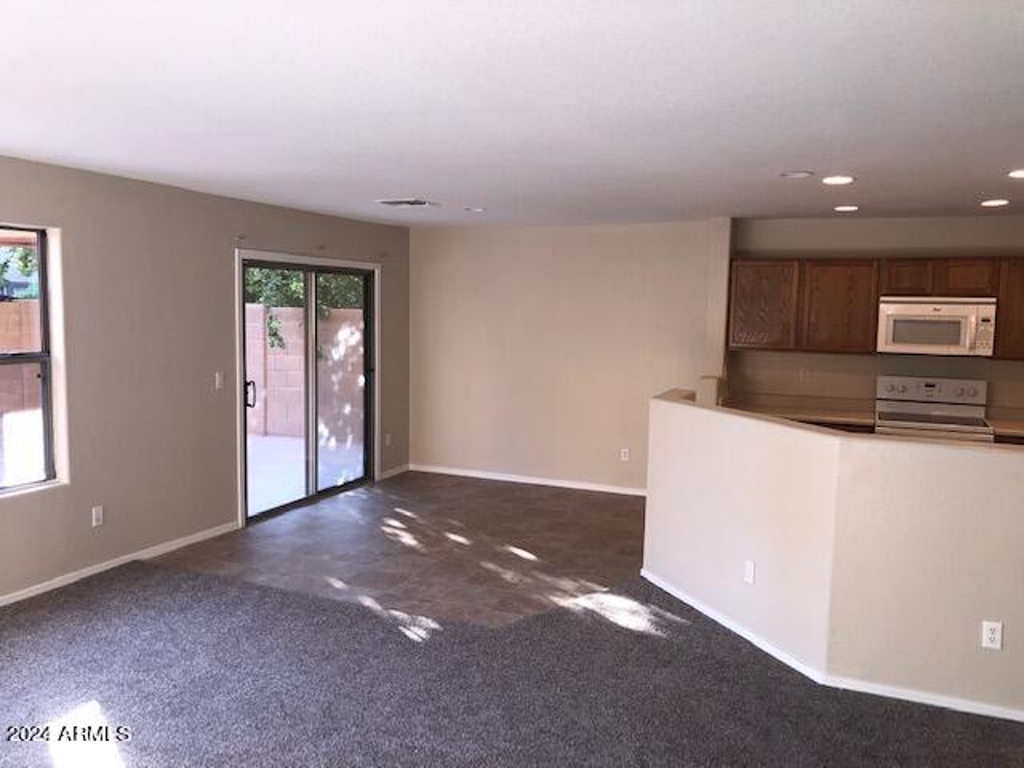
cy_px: 384
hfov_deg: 63.4
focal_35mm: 28
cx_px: 512
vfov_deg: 49.7
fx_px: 828
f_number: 1.8
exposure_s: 1/120
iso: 50
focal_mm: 4
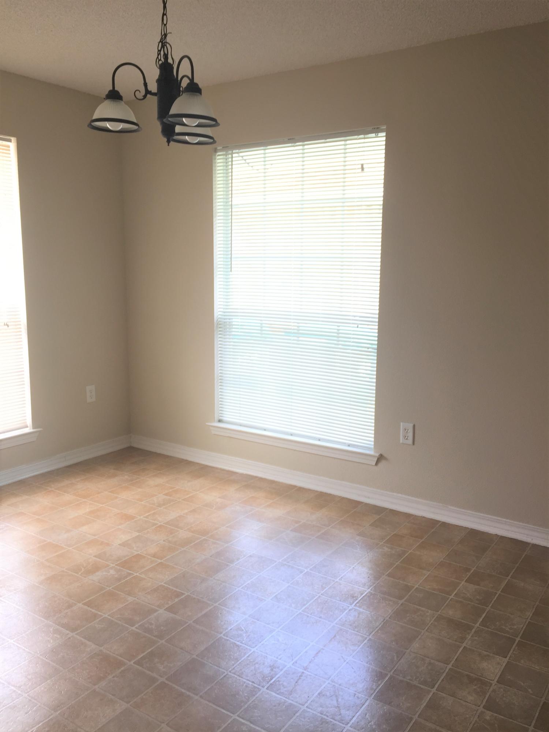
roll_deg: +0.0
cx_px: 274
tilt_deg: -8.9
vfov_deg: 61.7
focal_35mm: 29
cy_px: 366
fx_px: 613
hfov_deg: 48.2
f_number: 2.2
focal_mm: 4.15
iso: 32
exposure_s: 1/40
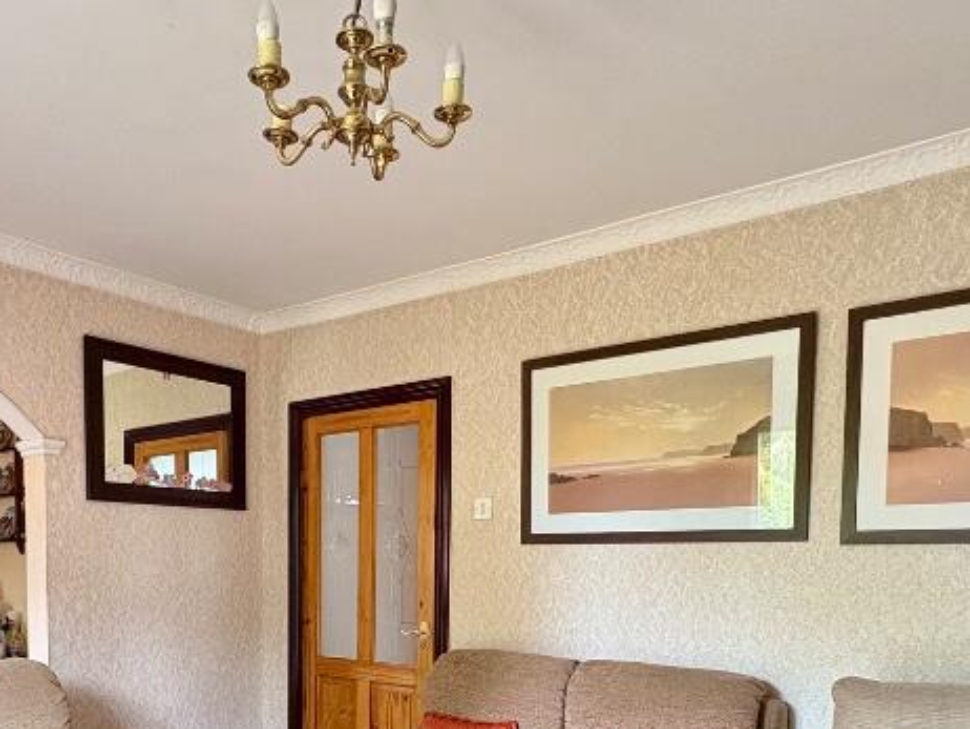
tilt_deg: -3.4
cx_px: 351
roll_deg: -0.4
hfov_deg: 57.4
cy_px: 622
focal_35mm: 31
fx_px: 869
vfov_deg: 42.6
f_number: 2.2
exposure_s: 1/60
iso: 250
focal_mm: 2.22
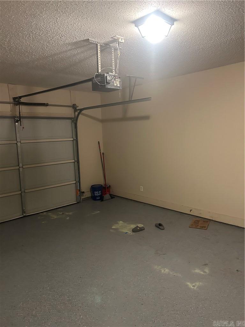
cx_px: 122
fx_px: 245
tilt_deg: -8.1
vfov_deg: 67.3
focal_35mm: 26
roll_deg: +0.3
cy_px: 164
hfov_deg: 53.1
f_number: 1.5
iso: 500
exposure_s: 1/40
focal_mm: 5.7
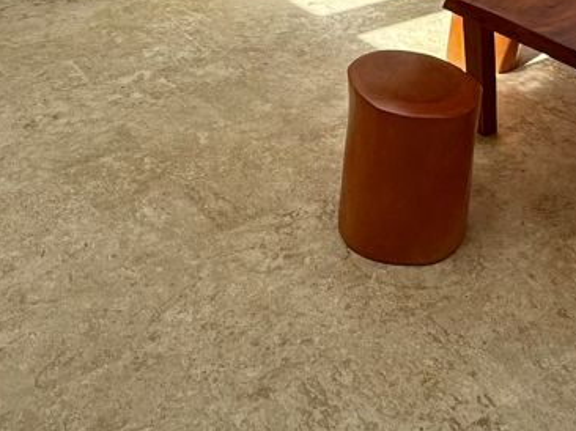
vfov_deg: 21.8
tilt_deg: +0.5
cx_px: 247
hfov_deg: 38.9
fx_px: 815
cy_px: -296
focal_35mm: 49
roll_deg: +1.4
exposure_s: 1/985
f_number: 2.2
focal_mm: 2.22
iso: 50
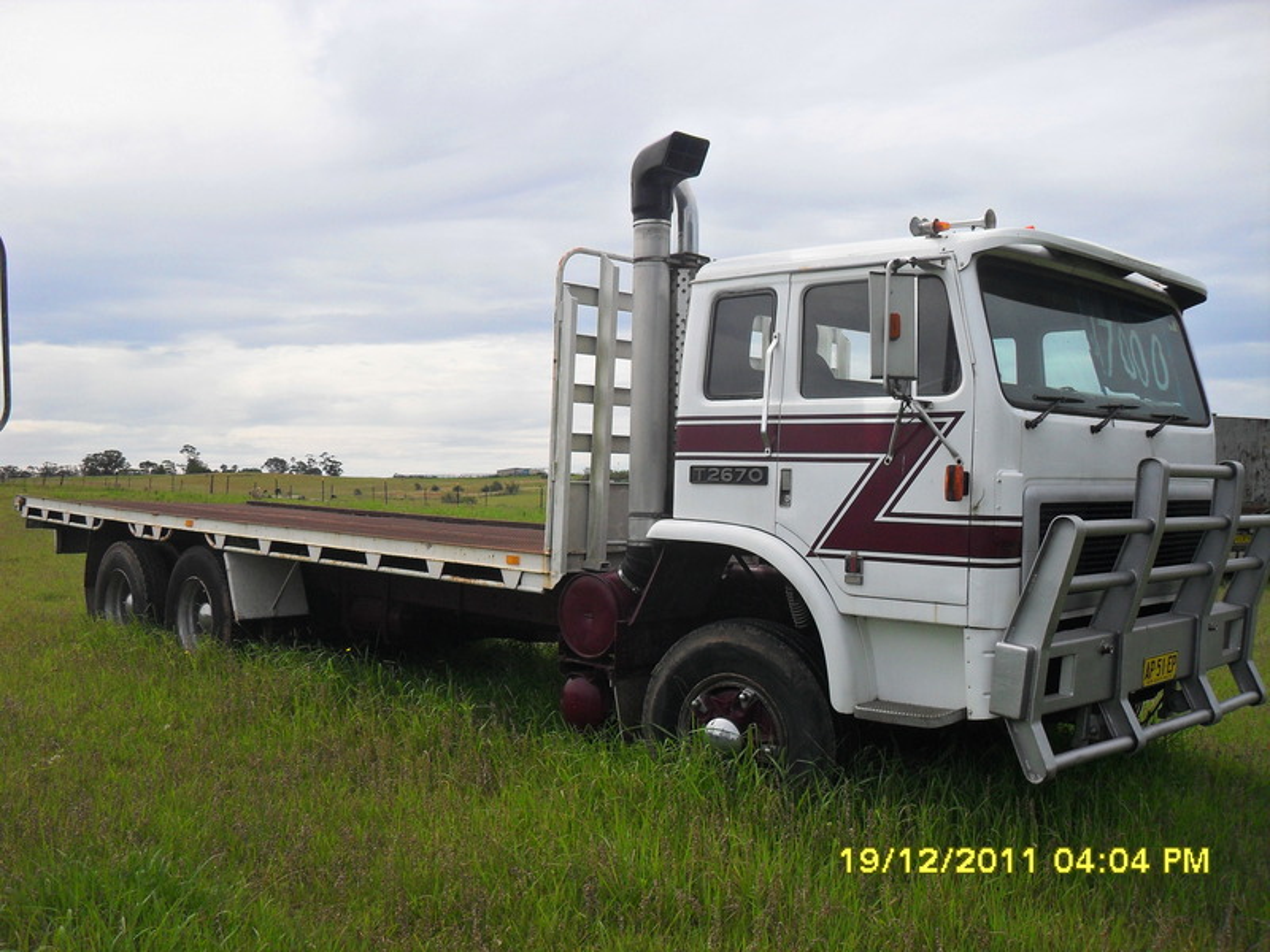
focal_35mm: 35
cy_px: 476
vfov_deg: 40.7
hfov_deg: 52.6
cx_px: 635
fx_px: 1284
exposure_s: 1/250
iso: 100
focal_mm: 6.2
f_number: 8.9
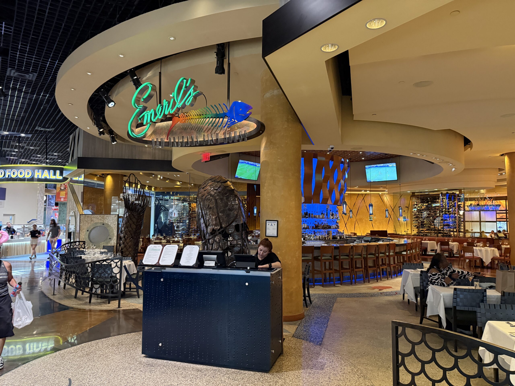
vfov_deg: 56.8
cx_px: 258
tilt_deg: +4.9
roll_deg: -0.4
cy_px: 193
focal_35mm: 24
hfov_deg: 71.6
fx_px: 357
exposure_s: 1/40
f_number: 1.78
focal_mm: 6.76
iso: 640
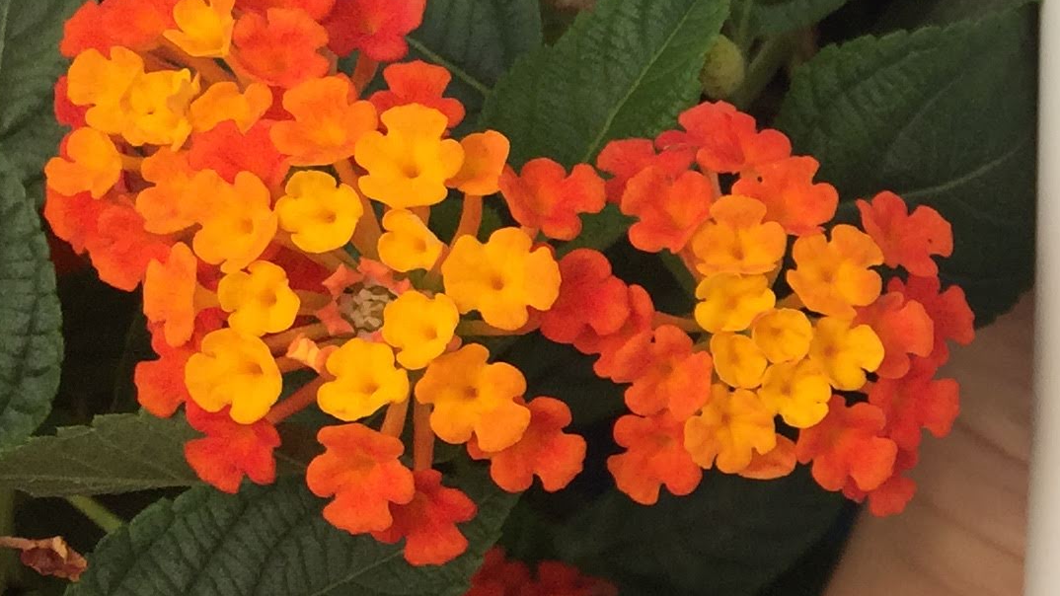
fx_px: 2698
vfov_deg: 12.4
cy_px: 643
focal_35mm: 96
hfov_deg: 20.1
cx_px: 1429
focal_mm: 4.15
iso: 32
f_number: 2.2
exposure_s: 1/1883
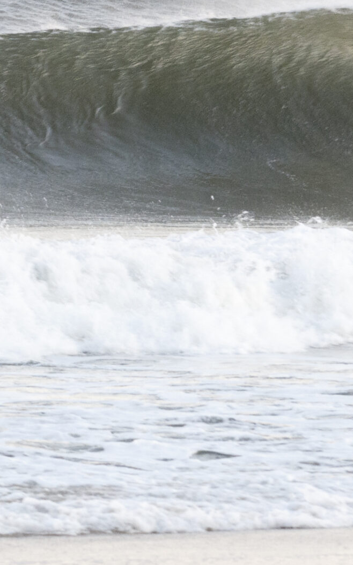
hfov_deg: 1.1
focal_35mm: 1183
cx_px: 4
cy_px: 174
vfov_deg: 1.8
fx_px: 18212
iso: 1000
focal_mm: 300
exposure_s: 1/100
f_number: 6.3
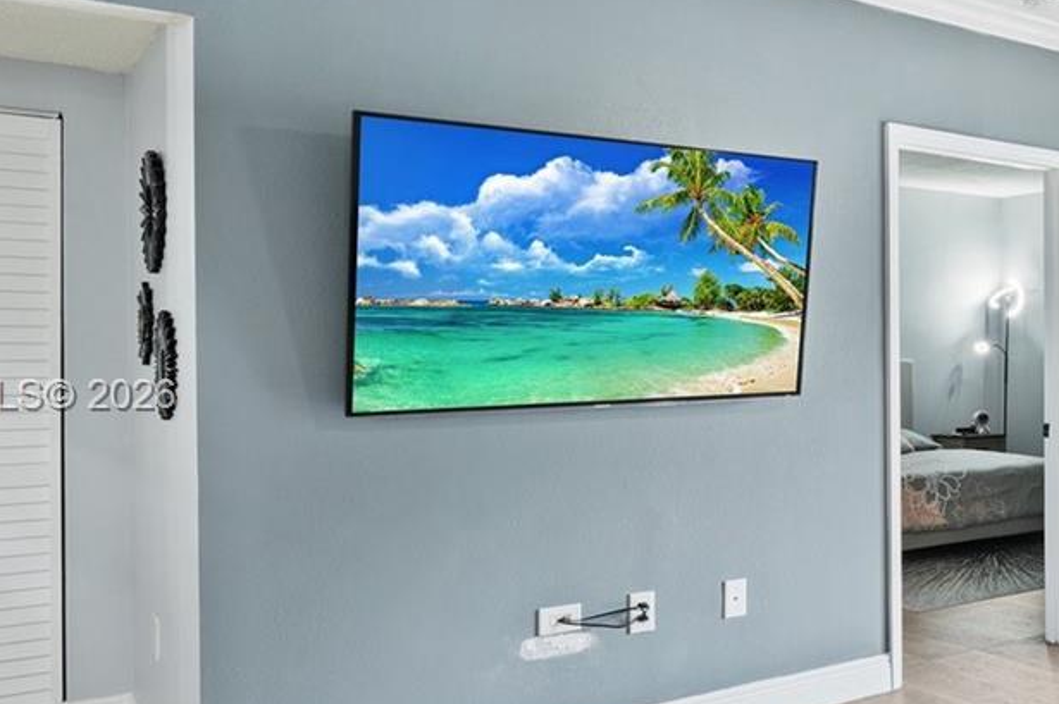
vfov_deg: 34.1
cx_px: 1018
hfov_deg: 43.7
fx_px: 1146
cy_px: 398
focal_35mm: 39
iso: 200
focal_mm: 15
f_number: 8
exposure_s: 1.3
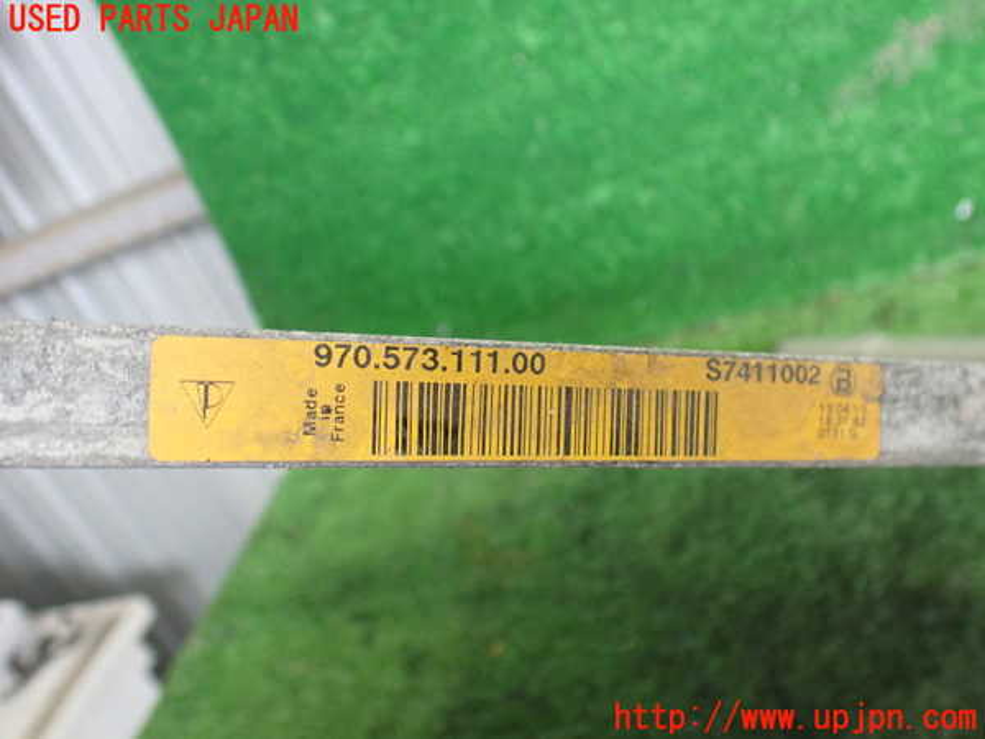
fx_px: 854
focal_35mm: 30
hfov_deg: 60.0
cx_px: 492
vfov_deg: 46.8
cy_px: 370
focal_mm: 5.4
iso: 800
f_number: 2.3
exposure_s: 1/100
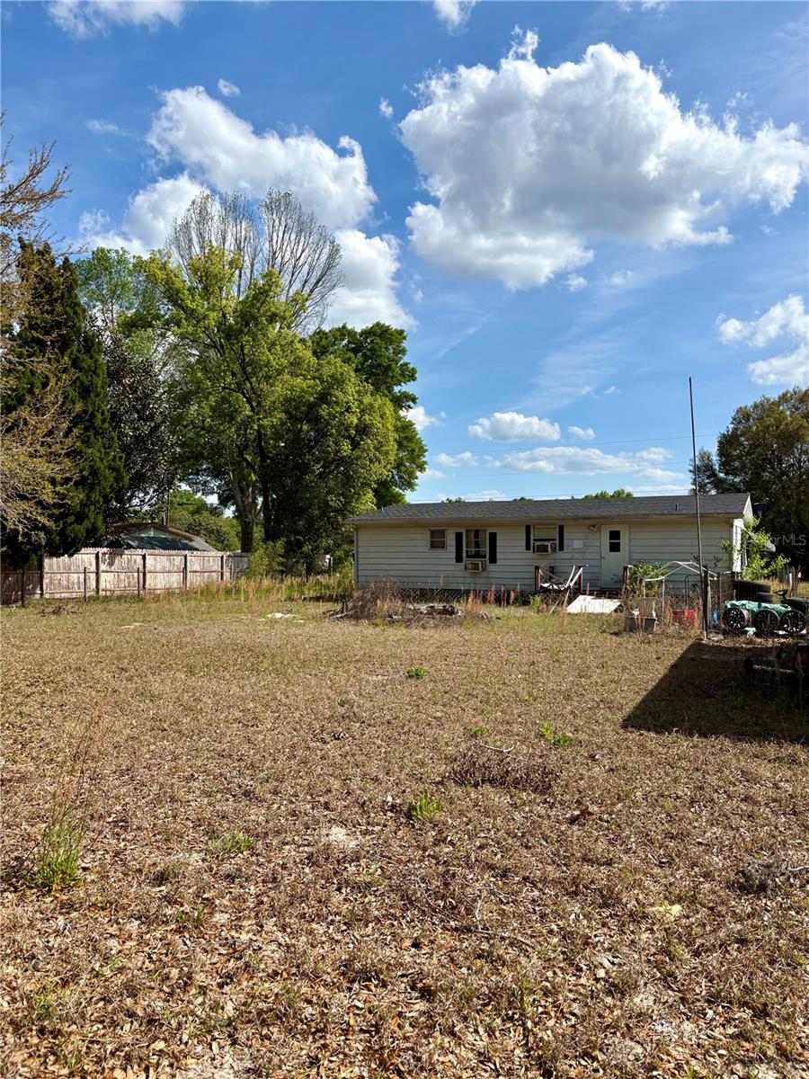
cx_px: 404
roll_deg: -0.4
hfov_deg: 53.1
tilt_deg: +1.3
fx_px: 810
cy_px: 540
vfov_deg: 67.3
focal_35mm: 26
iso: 50
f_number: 1.6
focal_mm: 5.96
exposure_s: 1/4329
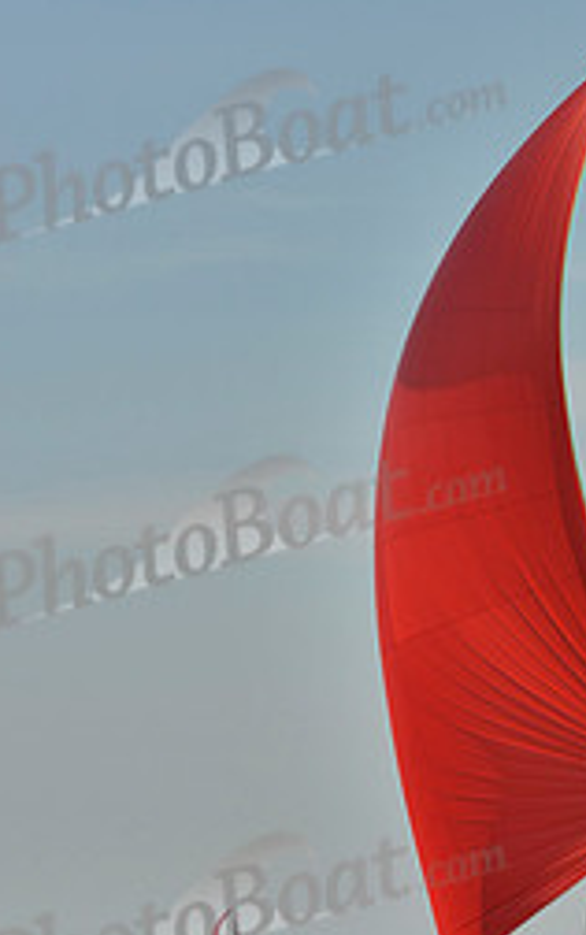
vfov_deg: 12.7
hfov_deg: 7.9
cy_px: 289
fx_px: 4181
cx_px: 699
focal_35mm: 164
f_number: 6.3
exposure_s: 1/1600
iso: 200
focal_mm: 70
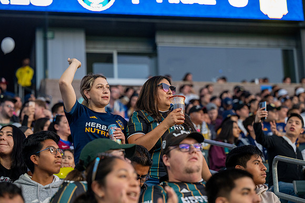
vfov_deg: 13.0
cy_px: 102
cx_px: 152
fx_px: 889
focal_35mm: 105
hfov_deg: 19.5
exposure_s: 1/320
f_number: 3.5
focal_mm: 105
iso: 2500
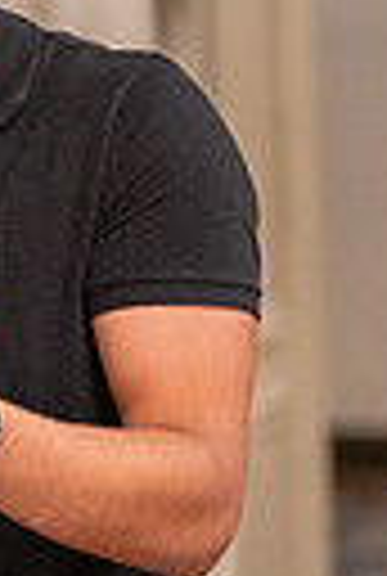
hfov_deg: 4.7
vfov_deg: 7.2
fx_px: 4555
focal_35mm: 284
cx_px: -593
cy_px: 193
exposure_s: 1/320
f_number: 1.2
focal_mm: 50
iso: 1250
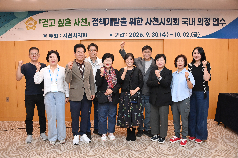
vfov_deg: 41.1
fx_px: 212
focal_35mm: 32
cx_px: 119
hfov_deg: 58.7
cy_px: 79
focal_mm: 32
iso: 8000
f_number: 5.6
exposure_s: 1/160
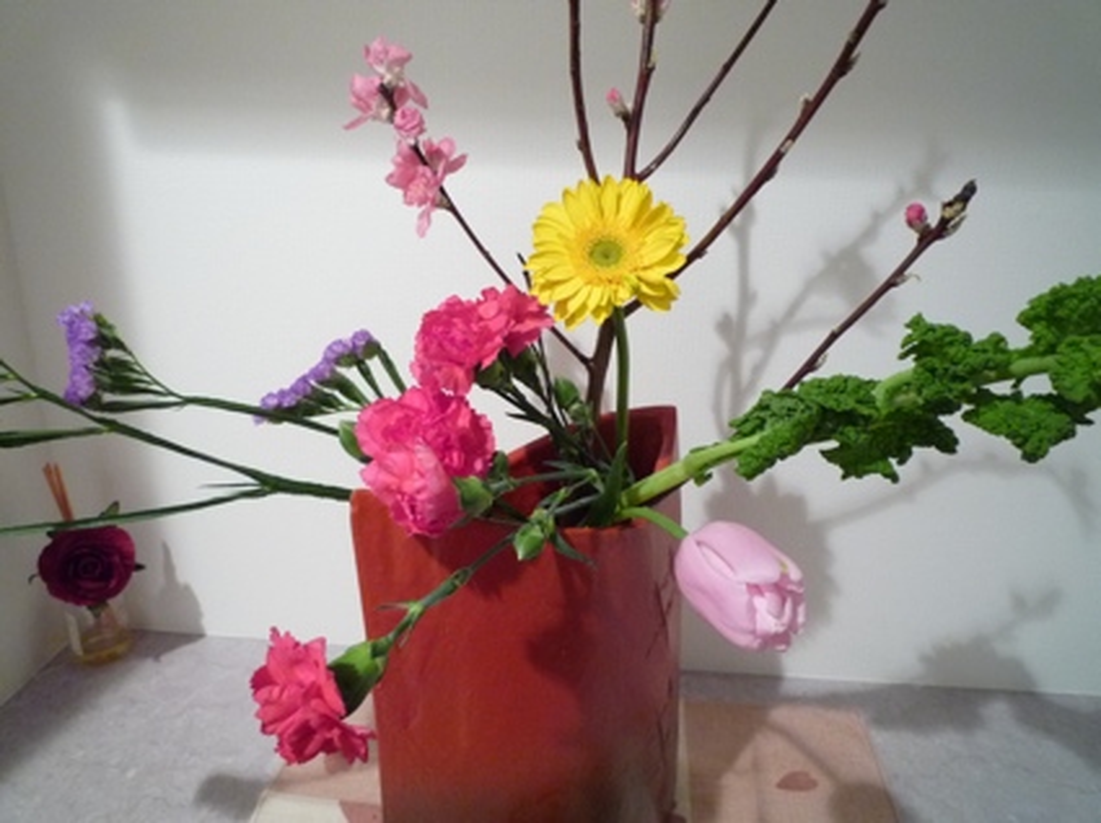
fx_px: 794
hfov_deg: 69.4
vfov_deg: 54.8
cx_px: 550
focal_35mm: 25
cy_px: 412
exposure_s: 1/10
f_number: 2.8
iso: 400
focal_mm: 4.4
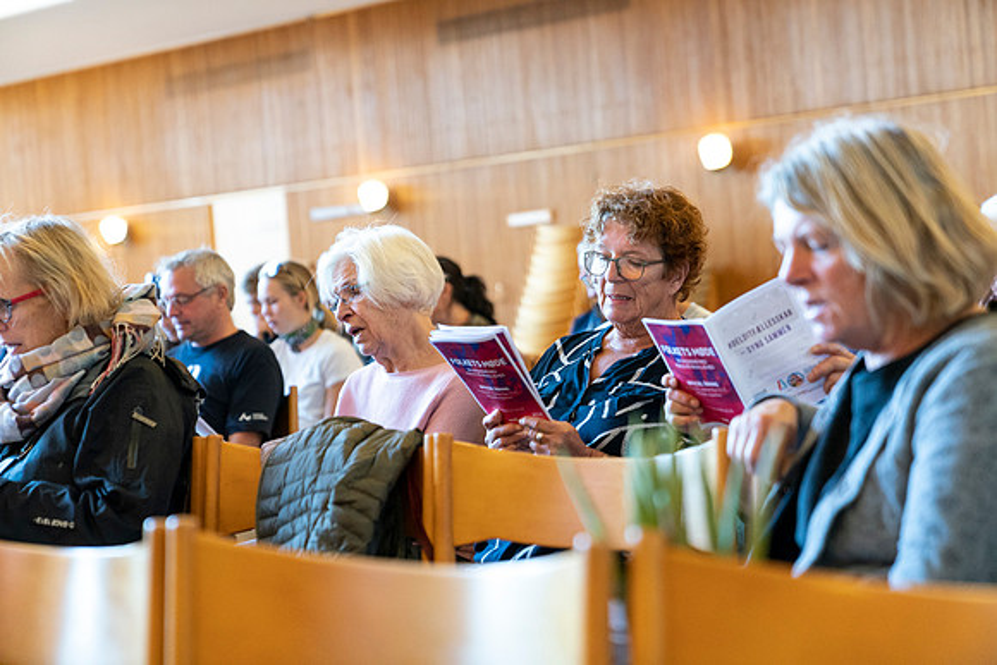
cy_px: 332
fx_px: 1939
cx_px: 498
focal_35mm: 70
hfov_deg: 28.8
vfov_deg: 19.5
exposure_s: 1/250
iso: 5000
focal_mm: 70
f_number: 2.8
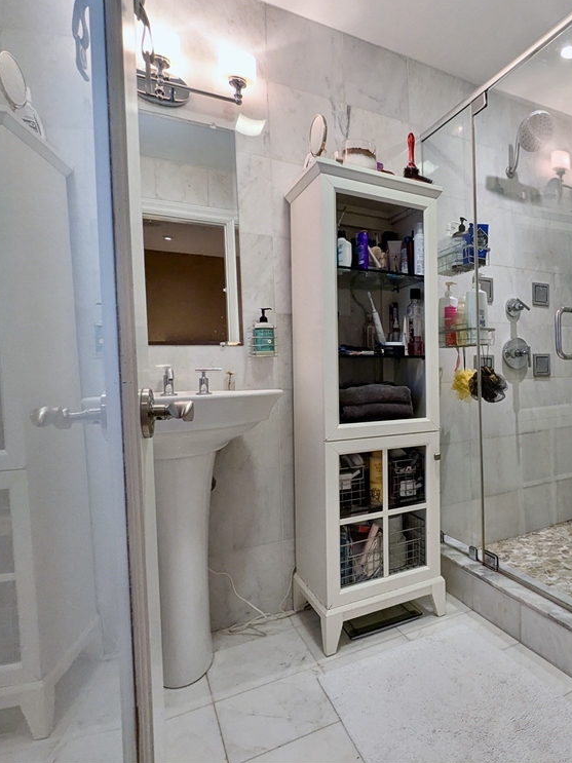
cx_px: 497
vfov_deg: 76.4
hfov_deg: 54.5
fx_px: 485
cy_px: 373
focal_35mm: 22
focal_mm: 2.35
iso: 201
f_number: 2.2
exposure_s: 1/75.1
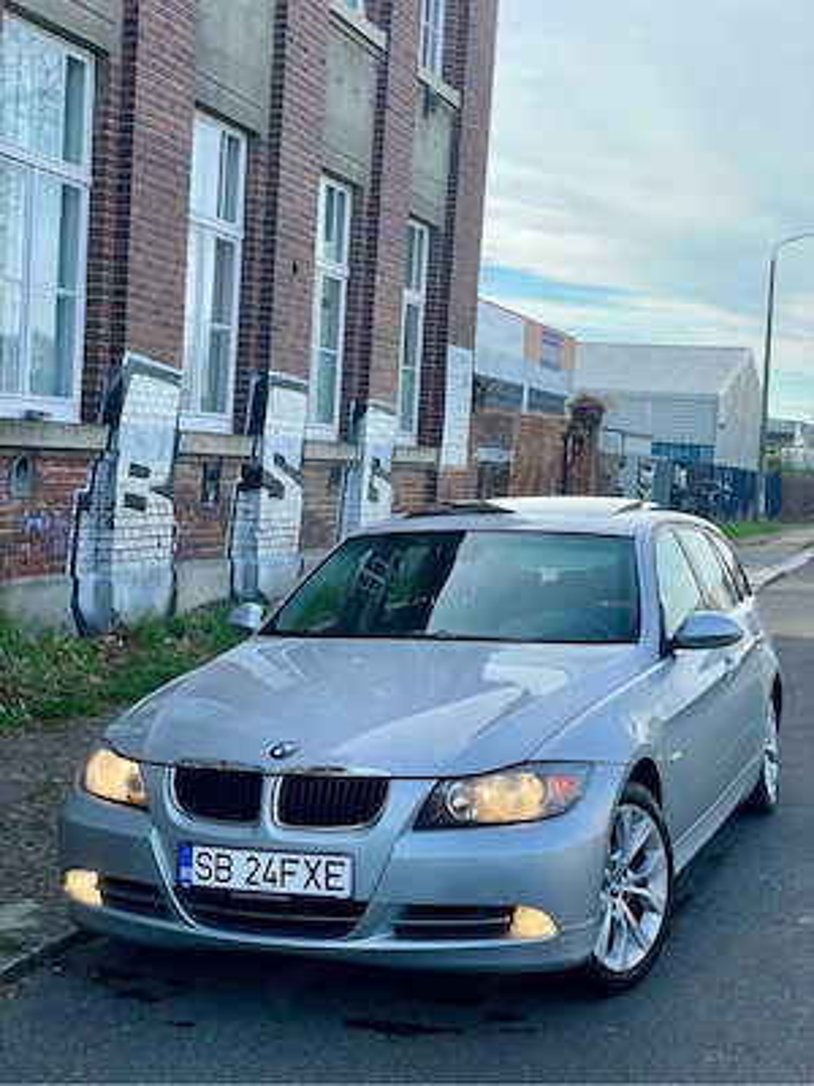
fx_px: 1630
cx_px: 407
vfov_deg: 36.8
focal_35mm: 52
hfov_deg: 28.0
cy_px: 543
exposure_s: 1/510
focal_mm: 6
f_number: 2
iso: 25
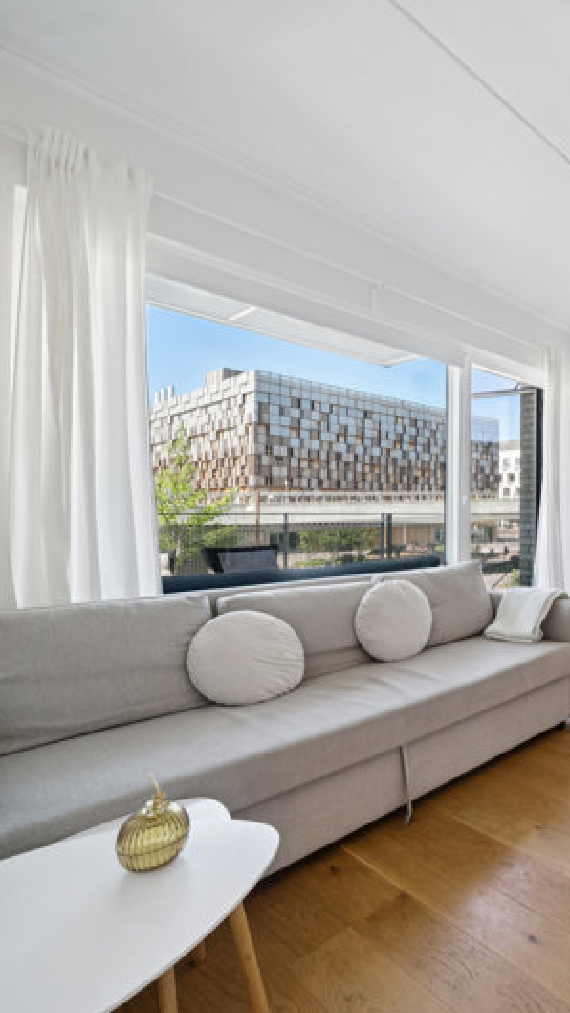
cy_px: 508
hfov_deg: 47.3
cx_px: 583
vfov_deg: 89.5
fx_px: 510
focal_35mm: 19
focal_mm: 12
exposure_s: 1/250
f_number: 6.3
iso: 500
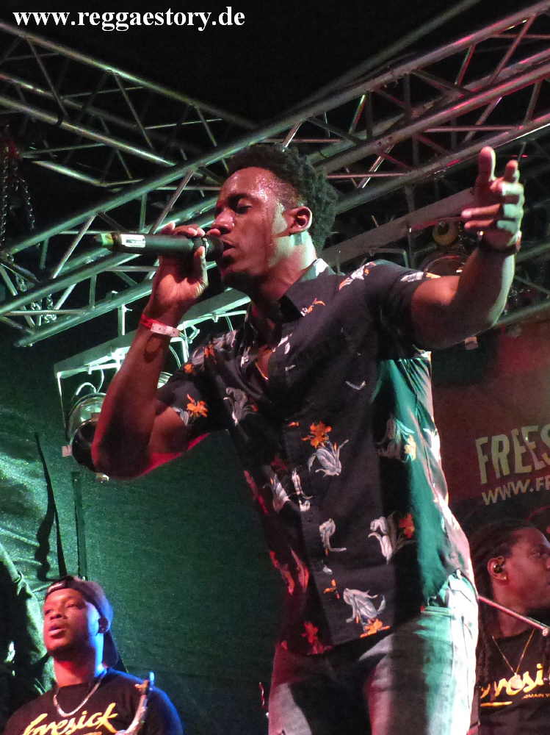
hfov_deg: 21.3
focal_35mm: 69
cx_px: 275
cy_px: 368
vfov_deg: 28.2
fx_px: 1463
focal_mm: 12.5
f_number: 2.8
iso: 1600
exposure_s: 1/60
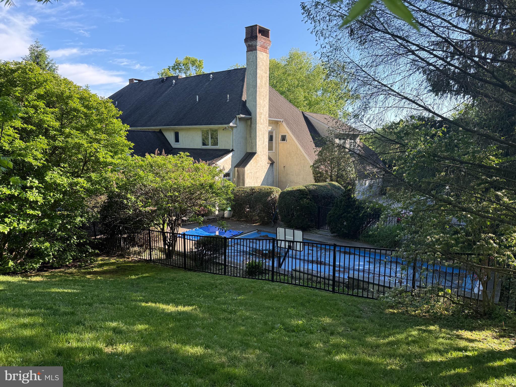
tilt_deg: -7.1
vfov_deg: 56.8
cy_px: 194
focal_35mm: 24
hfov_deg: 71.6
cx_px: 258
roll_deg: +0.2
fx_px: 358
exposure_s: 1/979
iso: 100
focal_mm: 6.76
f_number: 1.78
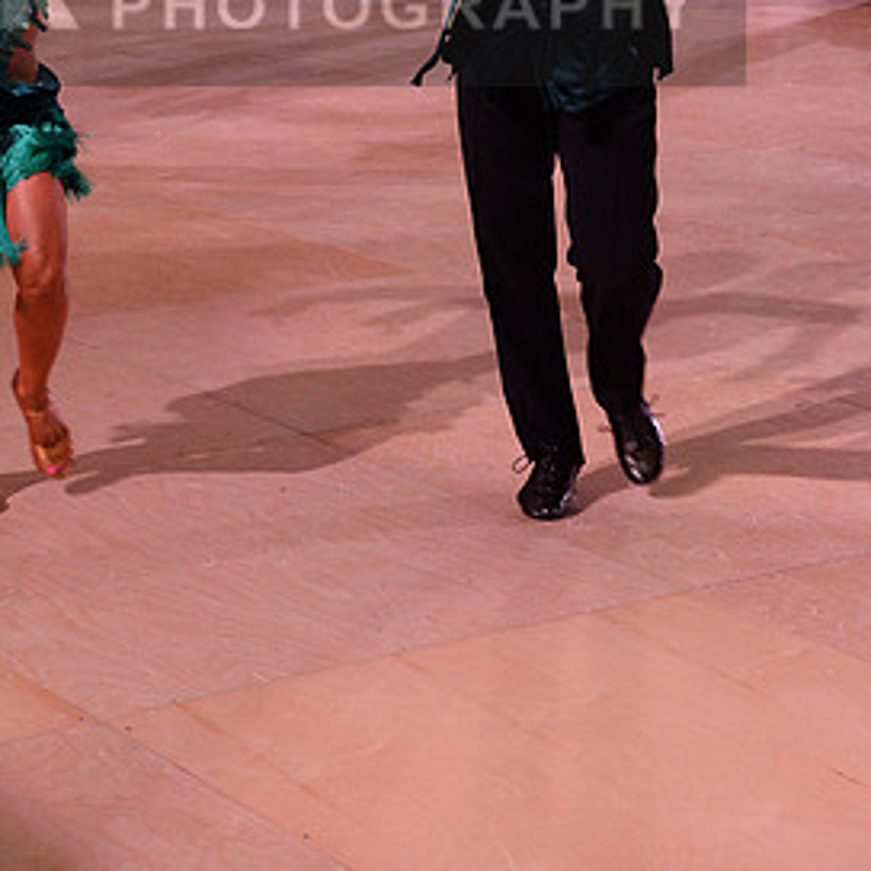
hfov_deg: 16.5
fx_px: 2989
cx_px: 306
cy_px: -19
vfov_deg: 16.2
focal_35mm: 105
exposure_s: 1/250
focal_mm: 58
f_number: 5.6
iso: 2500
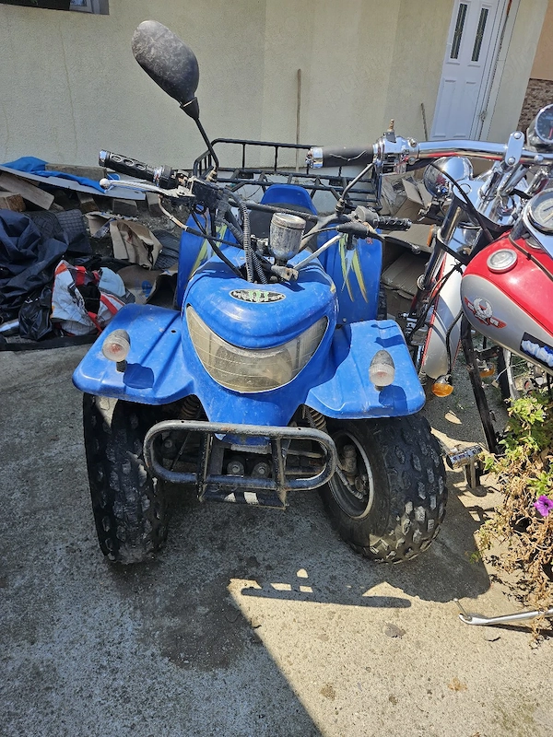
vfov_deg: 73.9
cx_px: 276
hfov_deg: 58.9
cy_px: 368
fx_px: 490
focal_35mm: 23
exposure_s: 1/1250
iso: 25
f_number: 1.8
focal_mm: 5.4
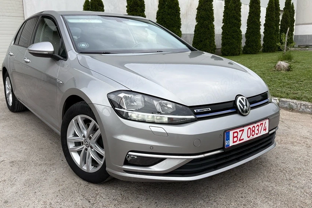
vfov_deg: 41.0
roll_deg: +1.0
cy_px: 92
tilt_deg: -10.2
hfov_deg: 58.7
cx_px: 151
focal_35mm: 32
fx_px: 277
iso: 50
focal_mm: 5.96
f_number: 1.6
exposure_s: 1/623
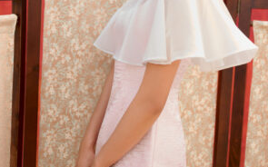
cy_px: 51
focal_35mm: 70
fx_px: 511
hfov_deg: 29.4
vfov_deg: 18.5
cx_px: 135
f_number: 2.8
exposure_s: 1/160
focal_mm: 45
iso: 32
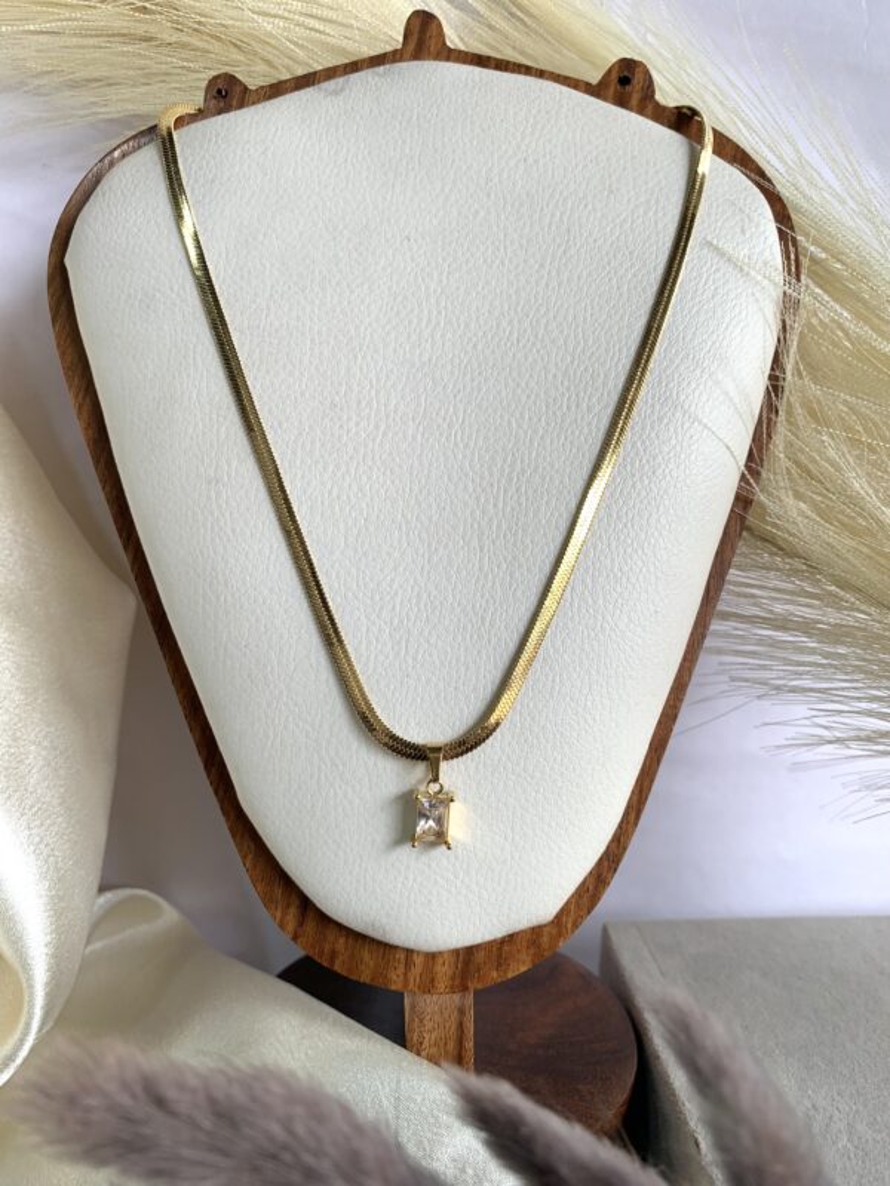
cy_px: 593
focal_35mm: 26
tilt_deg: -12.6
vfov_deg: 67.3
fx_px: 891
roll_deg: -1.0
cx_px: 445
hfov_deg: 53.1
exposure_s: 1/122
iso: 25
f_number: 1.8
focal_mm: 4.25
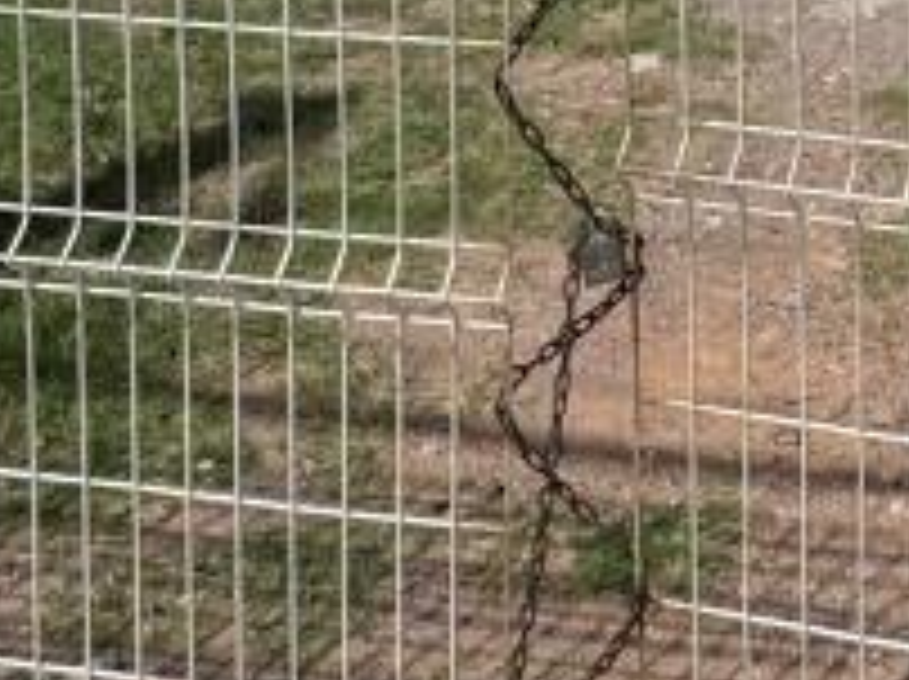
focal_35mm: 71
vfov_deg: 17.2
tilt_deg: -4.4
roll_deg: -0.8
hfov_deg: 25.7
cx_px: 954
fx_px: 1862
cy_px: -522
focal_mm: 2.22
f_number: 2.2
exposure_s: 1/4132
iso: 40
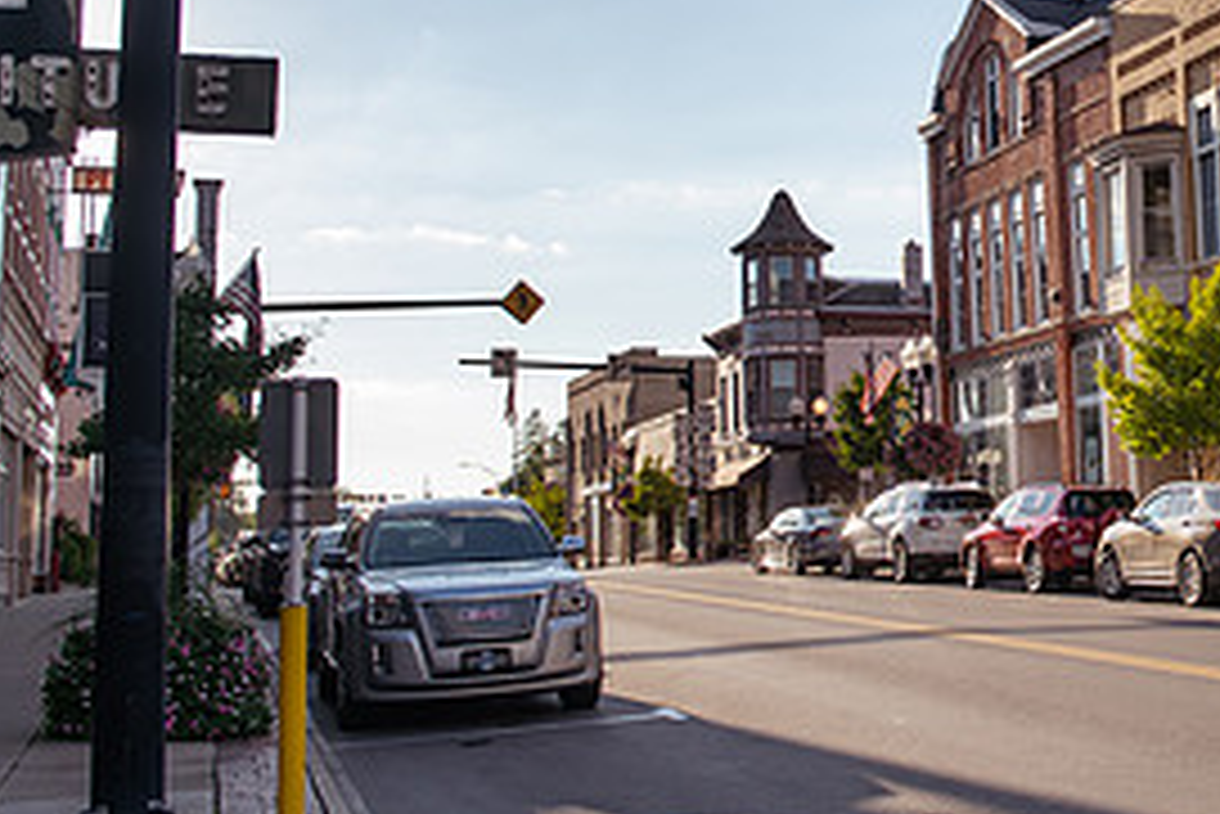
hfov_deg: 31.2
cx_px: 1179
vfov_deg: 22.5
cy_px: 223
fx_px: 2034
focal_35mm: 60
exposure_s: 1/800
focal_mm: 28
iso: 100
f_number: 4
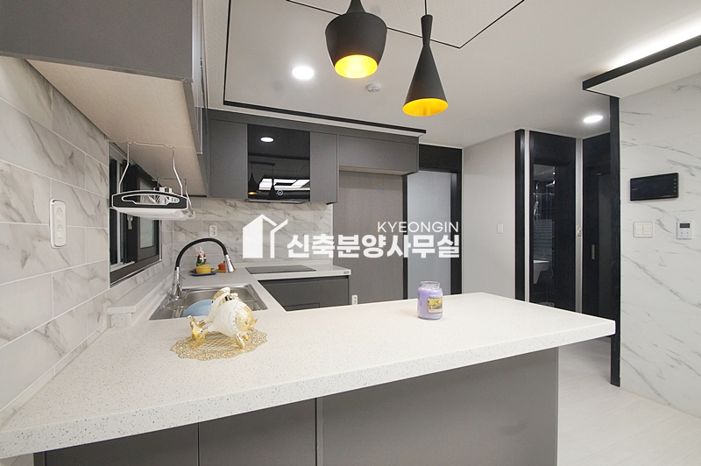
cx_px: 350
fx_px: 292
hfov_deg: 100.4
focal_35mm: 15
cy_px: 233
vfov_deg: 77.2
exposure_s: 1/30
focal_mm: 10
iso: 800
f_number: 9
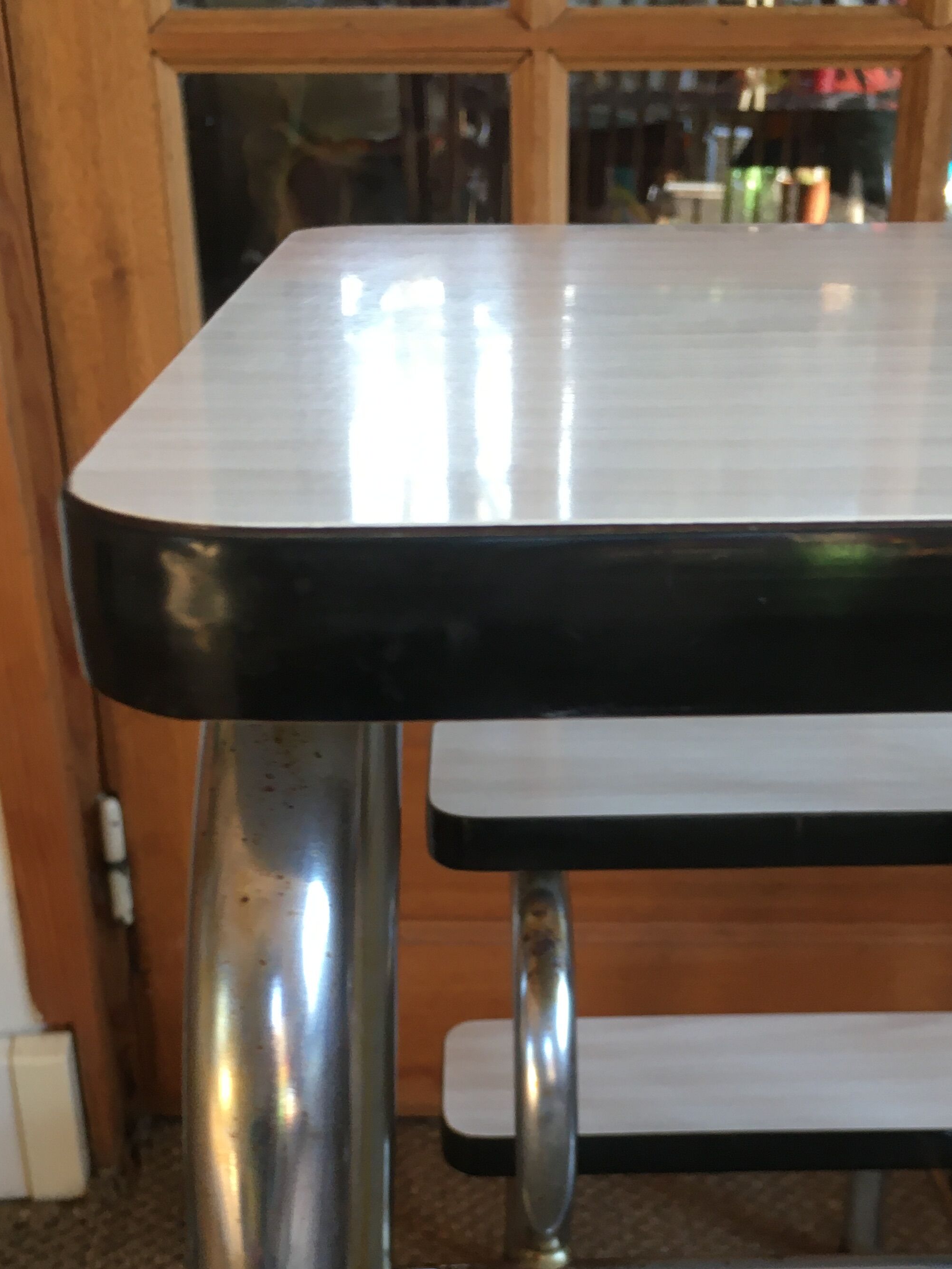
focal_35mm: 44
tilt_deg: -24.0
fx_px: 1613
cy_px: 848
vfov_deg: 42.4
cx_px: 522
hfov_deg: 32.9
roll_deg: -1.1
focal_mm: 4.15
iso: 64
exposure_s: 1/33
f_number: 2.2
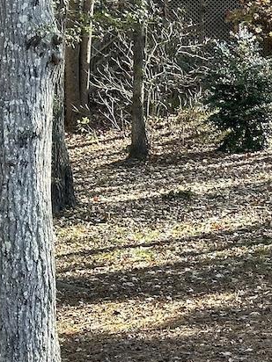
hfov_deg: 9.4
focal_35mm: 149
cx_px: 511
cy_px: -34
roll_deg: +1.2
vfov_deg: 13.0
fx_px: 1561
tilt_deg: +8.1
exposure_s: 1/348
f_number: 1.78
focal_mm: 6.86
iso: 64
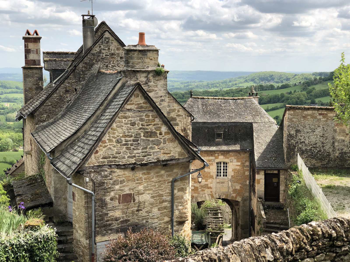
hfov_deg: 36.8
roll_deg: +0.5
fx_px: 526
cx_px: 175
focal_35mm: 52
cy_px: 131
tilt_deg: -6.0
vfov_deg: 28.0
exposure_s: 1/906
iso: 16
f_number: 2.4
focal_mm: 6
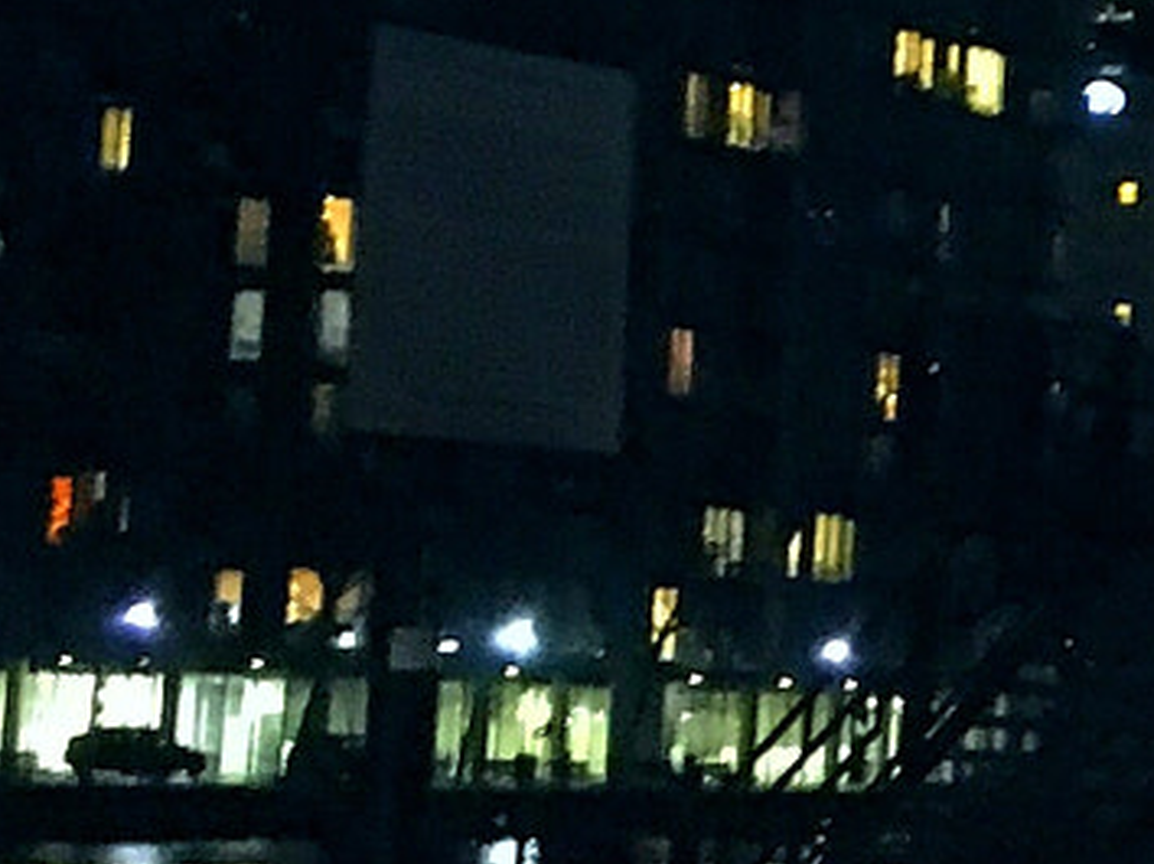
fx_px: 5597
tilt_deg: +6.3
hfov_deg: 10.7
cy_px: 140
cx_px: 2347
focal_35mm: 168
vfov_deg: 8.8
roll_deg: -1.5
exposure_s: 1/17
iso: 640
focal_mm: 4.15
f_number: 2.2
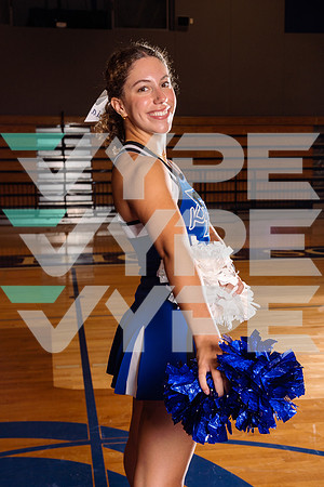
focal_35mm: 48
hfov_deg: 28.1
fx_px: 648
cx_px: 162
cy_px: 244
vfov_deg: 41.1
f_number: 8
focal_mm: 48
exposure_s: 1/250
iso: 250
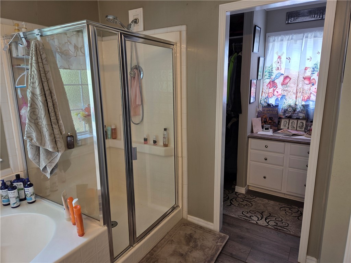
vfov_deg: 58.9
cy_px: 132
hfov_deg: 73.9
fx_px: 233
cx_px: 176
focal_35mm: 23
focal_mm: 5.4
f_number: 1.8
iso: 40
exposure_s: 1/120
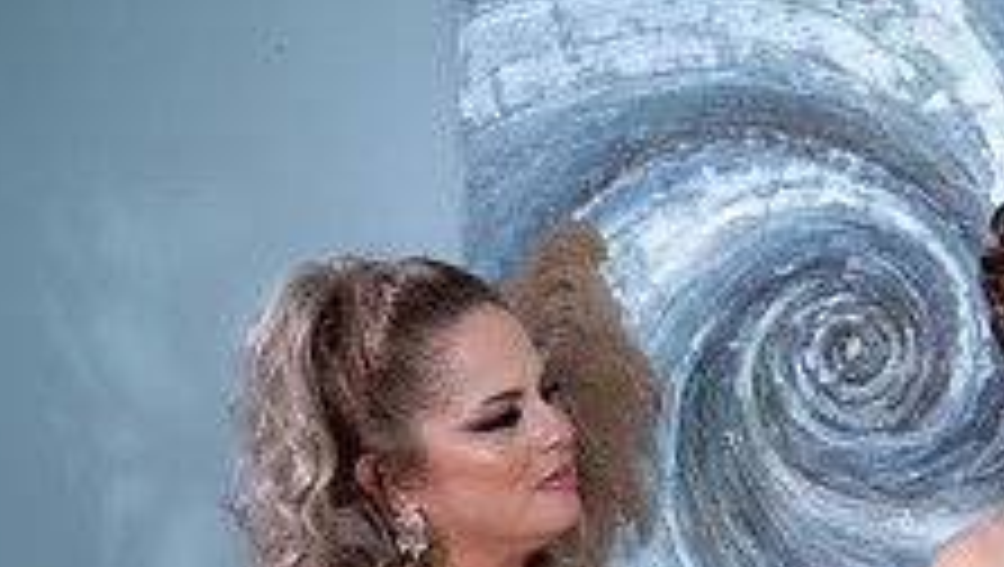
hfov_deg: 23.9
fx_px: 2185
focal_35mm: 82
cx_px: 1162
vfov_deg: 14.1
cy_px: 788
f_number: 4
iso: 1250
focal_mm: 29.5
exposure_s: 1/60
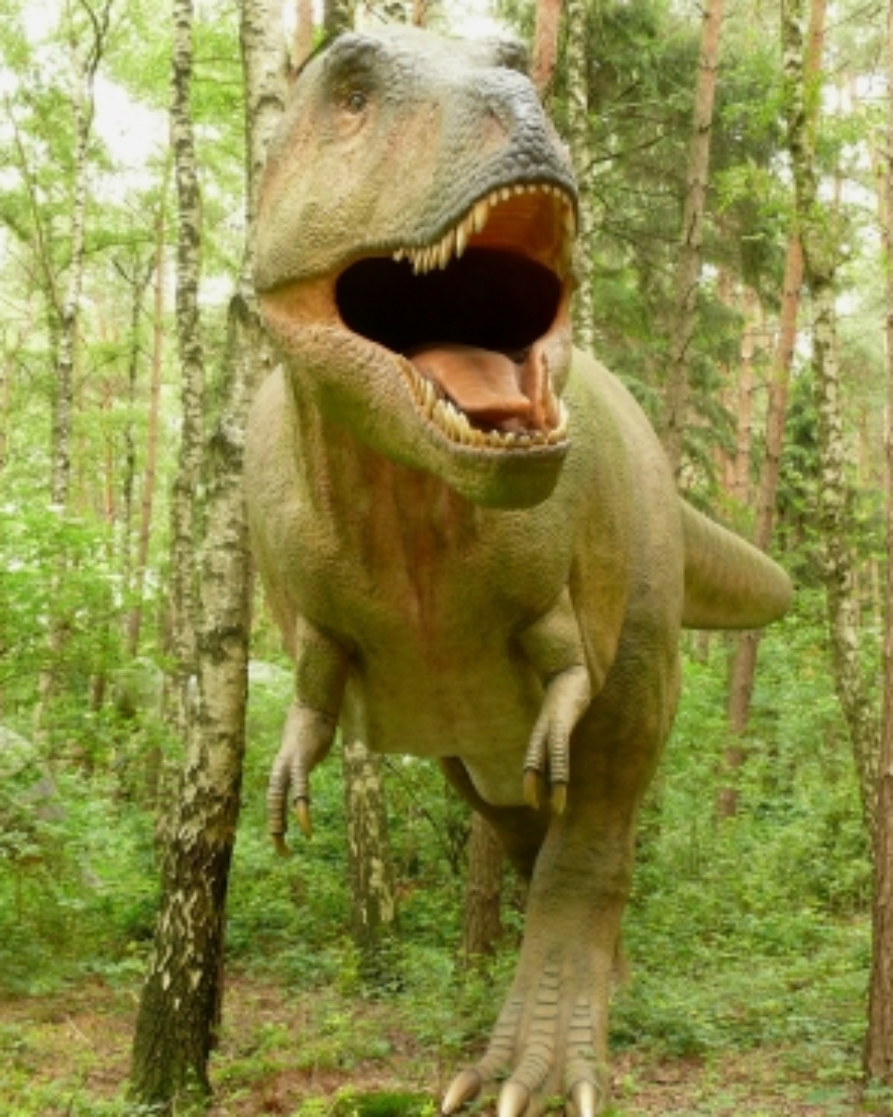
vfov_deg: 34.2
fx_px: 1818
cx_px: 445
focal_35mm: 55
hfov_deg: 27.6
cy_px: 566
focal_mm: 10.9
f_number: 6.3
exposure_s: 1/6
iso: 100
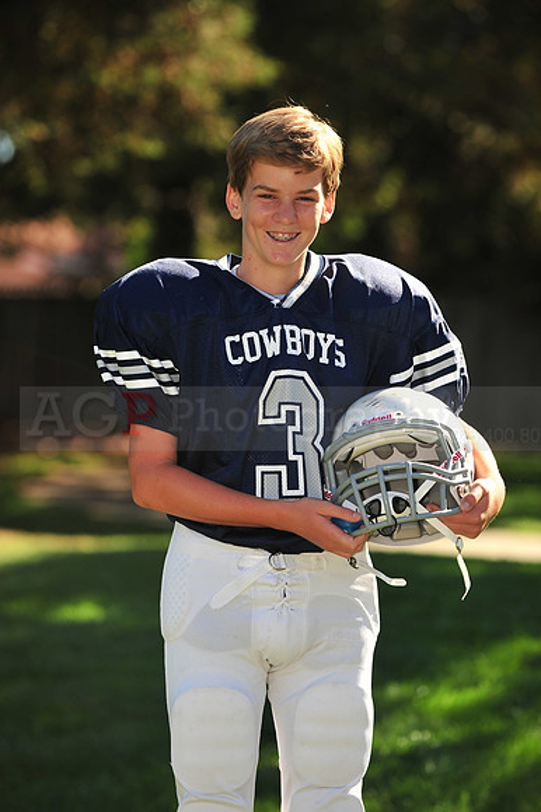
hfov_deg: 7.6
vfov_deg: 11.4
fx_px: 4062
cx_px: 270
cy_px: 406
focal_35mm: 180
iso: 200
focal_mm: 180
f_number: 4.5
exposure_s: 1/800
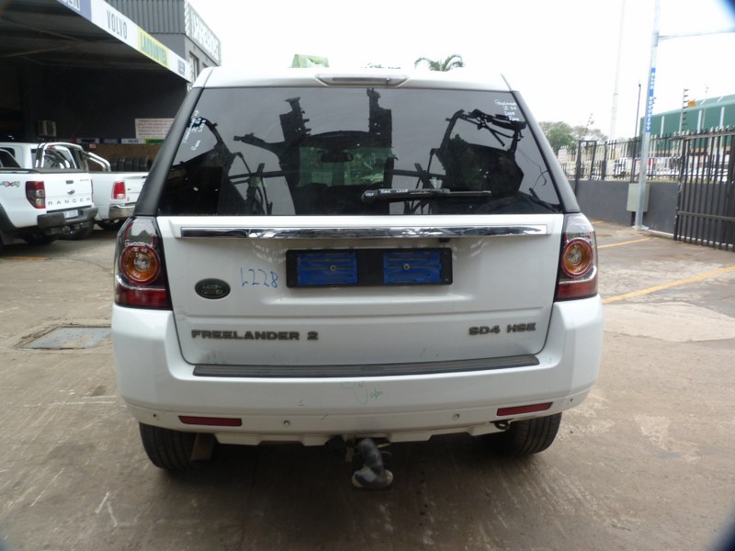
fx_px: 531
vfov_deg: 54.9
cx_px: 368
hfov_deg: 69.4
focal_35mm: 25
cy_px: 276
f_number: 3.6
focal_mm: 4.5
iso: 80
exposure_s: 1/100
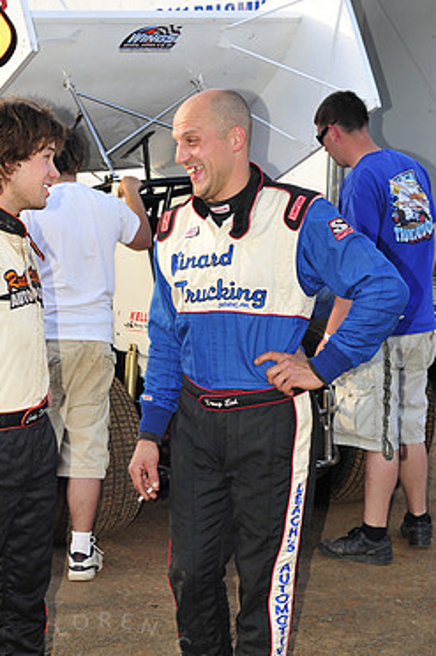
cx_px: 106
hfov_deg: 17.3
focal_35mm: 78
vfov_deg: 25.8
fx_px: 1421
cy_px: 462
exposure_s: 1/250
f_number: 8
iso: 500
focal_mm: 50
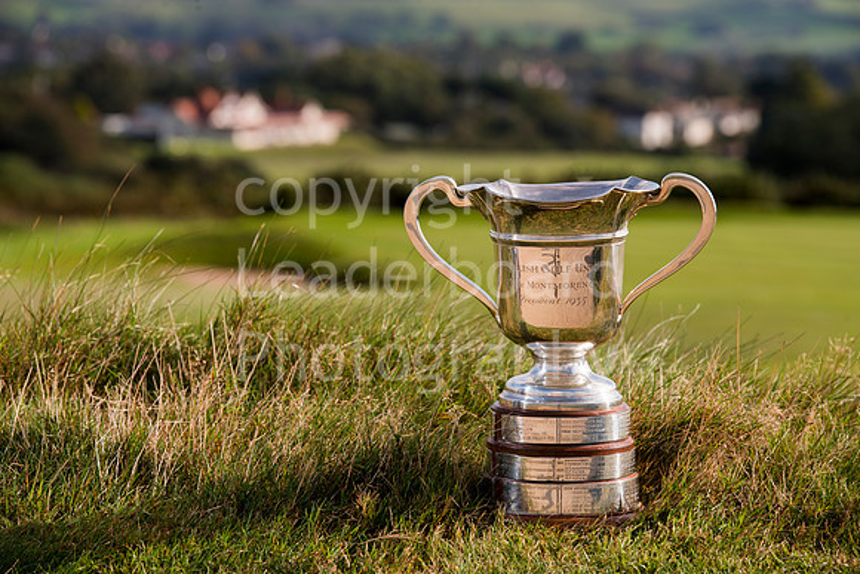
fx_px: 4301
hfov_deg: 11.4
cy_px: 287
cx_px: 430
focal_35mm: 180
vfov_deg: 7.6
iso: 125
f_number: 10
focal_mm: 180
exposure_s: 1/160
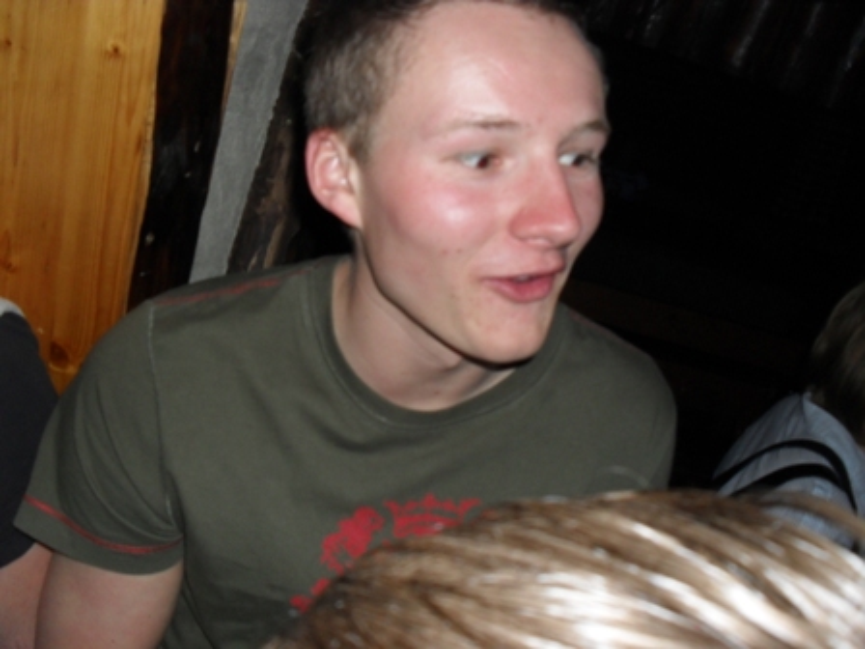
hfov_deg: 52.6
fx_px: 875
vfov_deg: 40.7
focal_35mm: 35
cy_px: 324
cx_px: 432
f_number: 3.2
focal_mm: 6.3
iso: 200
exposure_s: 1/45
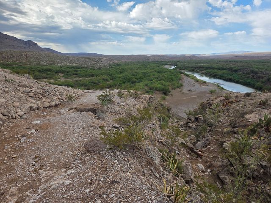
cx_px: 136
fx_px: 180
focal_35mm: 23
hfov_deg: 73.9
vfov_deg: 58.9
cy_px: 102
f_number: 1.8
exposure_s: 1/3282
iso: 80
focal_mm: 5.4
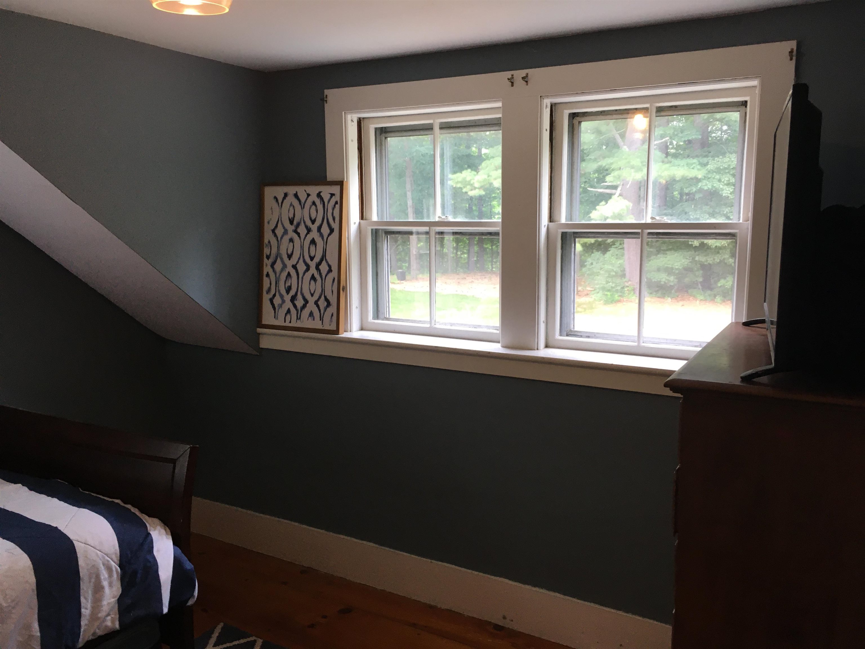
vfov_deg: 48.2
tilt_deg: -7.8
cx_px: 432
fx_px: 725
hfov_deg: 61.7
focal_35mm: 29
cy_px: 324
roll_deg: -0.5
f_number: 2.2
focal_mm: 4.15
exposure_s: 1/30
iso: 32
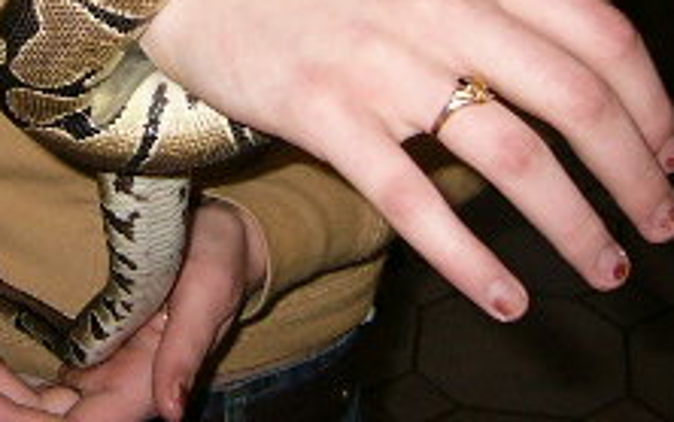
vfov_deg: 12.0
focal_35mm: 107
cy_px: -88
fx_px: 1966
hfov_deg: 19.0
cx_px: 36
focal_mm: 5.8
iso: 100
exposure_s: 1/60
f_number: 2.8
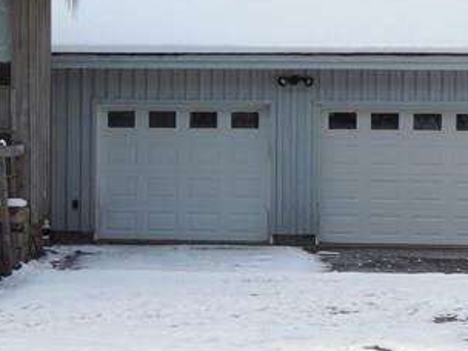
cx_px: -146
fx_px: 1960
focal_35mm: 145
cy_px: 102
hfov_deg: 13.1
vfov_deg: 10.2
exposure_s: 1/200
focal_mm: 7.6
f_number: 3.4
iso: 80
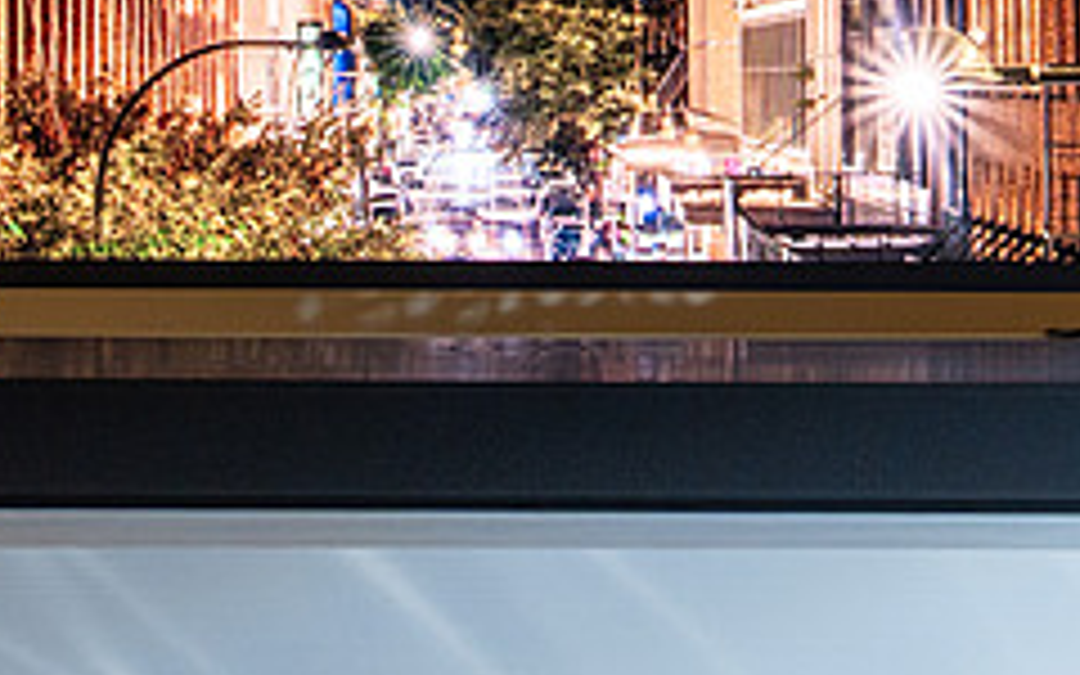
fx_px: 5857
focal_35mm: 199
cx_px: 644
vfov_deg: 6.5
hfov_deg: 10.5
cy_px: -423
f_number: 5.6
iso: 1000
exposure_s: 1/125
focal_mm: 60
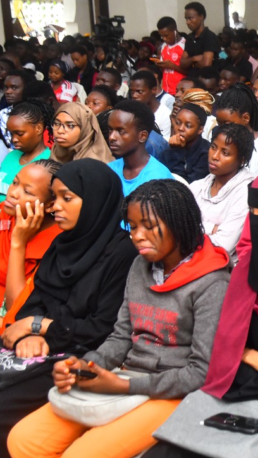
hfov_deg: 14.8
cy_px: 210
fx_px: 900
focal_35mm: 74
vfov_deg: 28.6
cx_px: 417
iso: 1000
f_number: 4.5
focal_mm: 32
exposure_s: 1/125
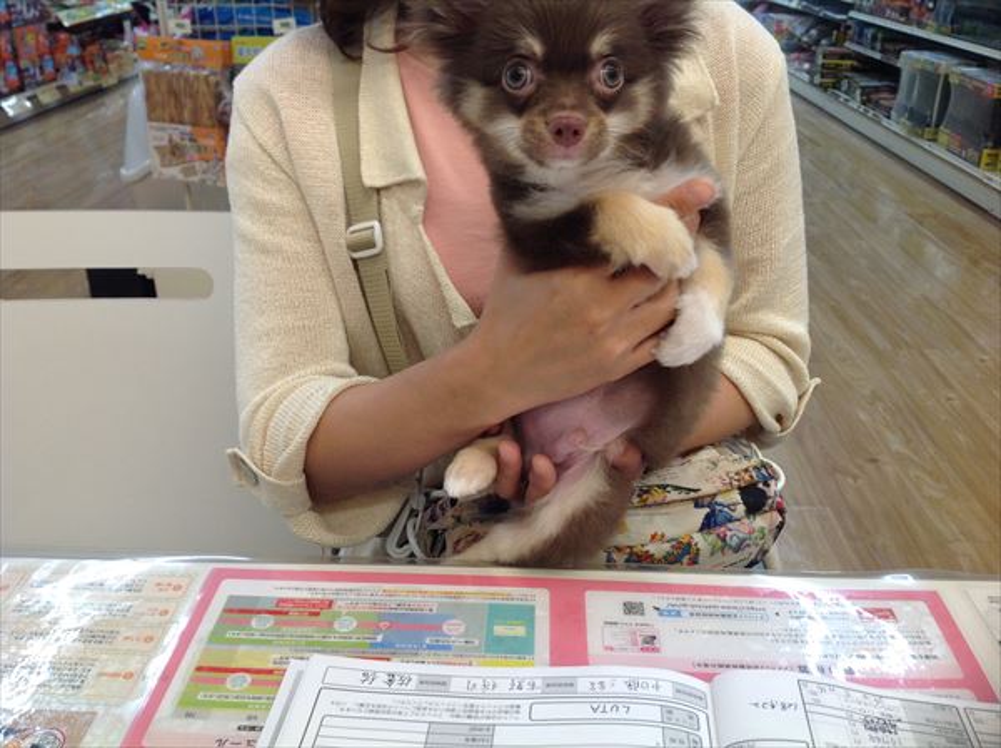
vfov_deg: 40.6
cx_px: 500
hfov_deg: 52.7
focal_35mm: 35
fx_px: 1010
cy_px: 374
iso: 64
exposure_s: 1/60
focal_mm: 4.28
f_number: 2.4
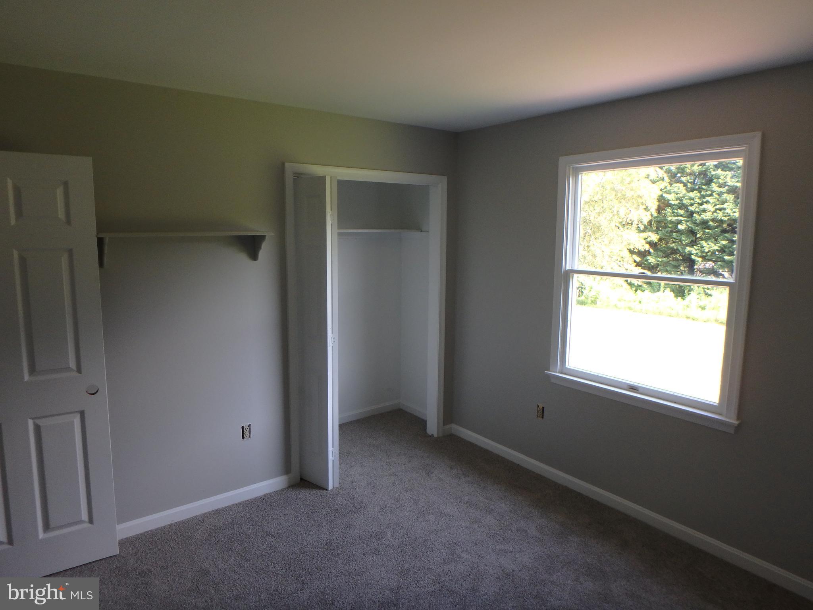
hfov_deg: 79.0
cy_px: 305
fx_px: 493
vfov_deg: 63.4
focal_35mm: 21
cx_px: 406
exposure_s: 1/60
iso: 200
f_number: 3.5
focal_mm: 3.7
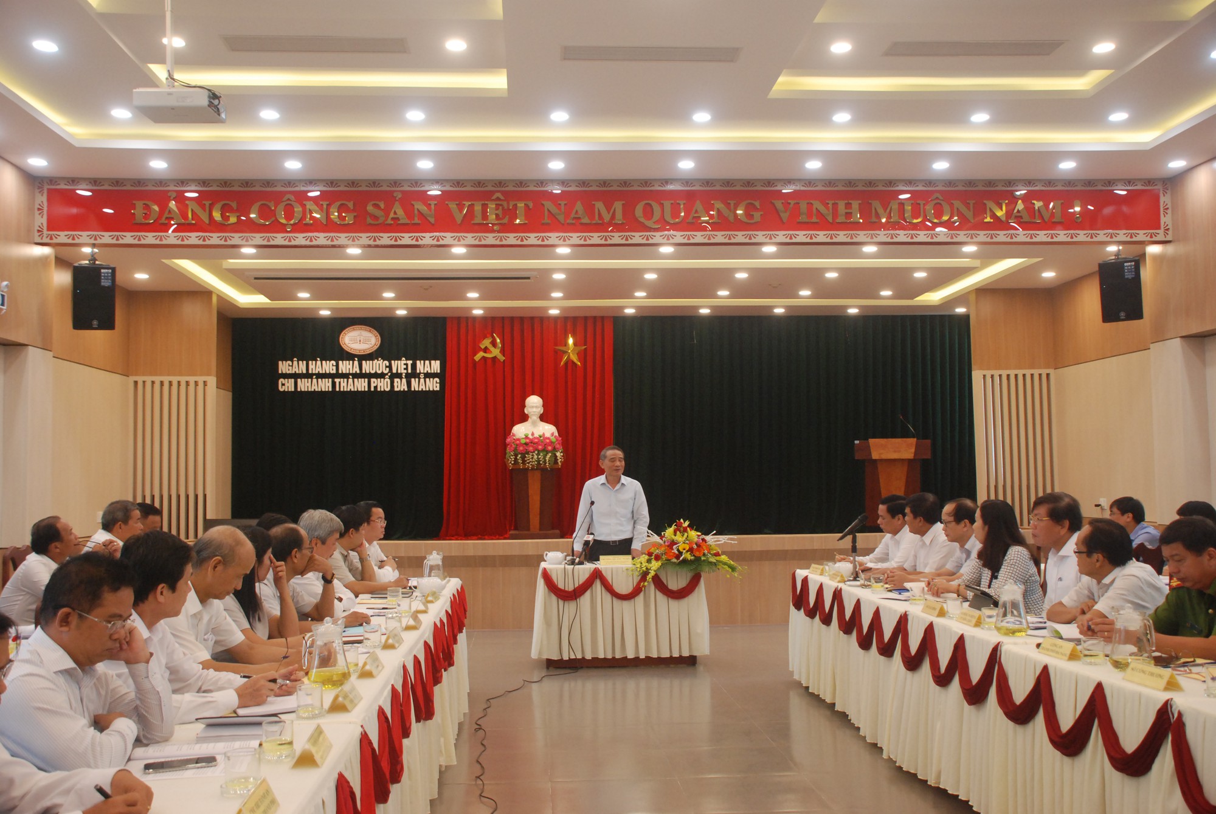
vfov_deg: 40.1
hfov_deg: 57.2
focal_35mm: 33
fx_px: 1116
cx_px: 608
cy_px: 407
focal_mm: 22
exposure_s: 1/60
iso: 800
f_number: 4
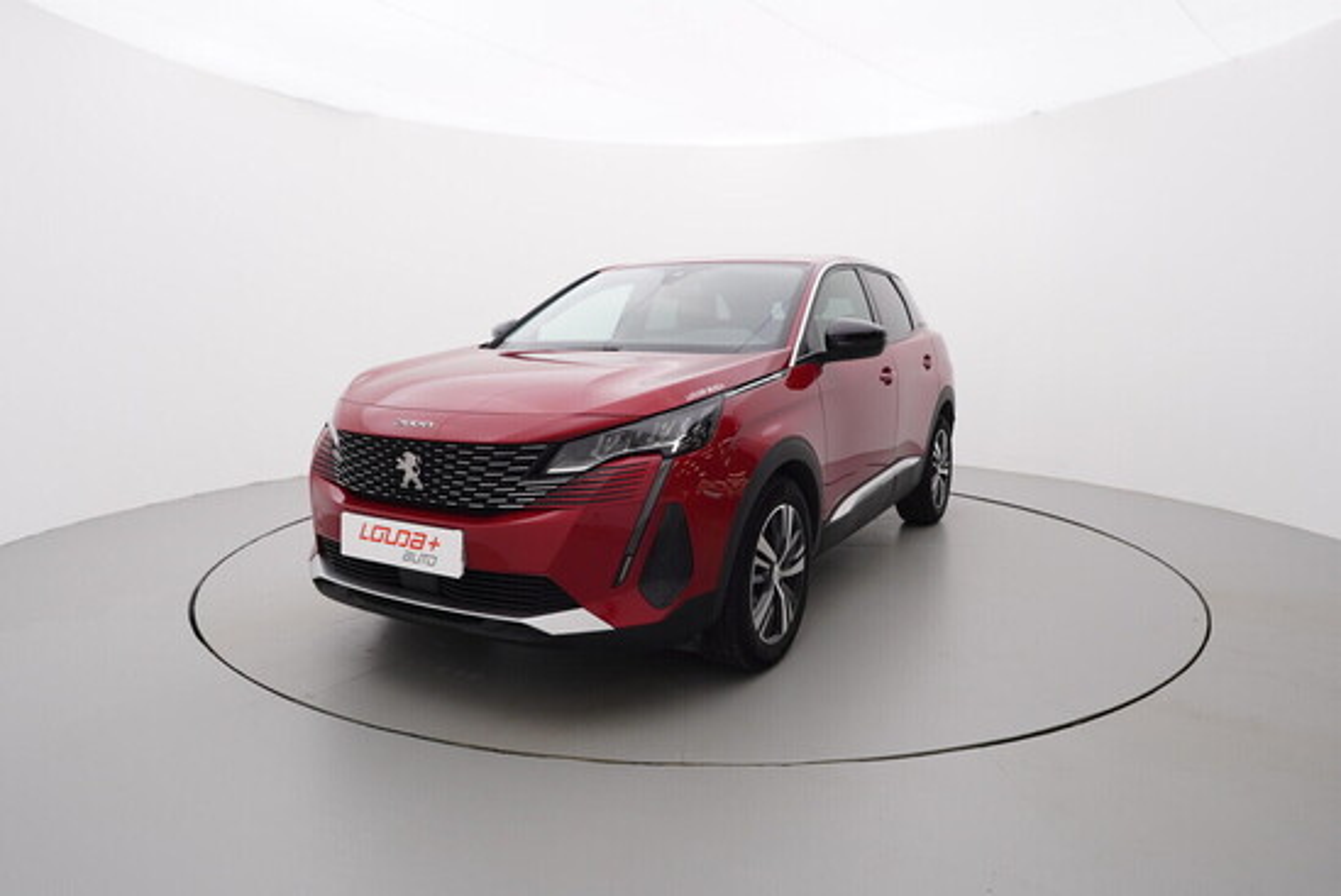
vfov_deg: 56.2
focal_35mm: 22
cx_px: 670
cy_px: 448
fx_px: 839
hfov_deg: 77.3
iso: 200
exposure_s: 1/80
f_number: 5.6
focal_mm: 15
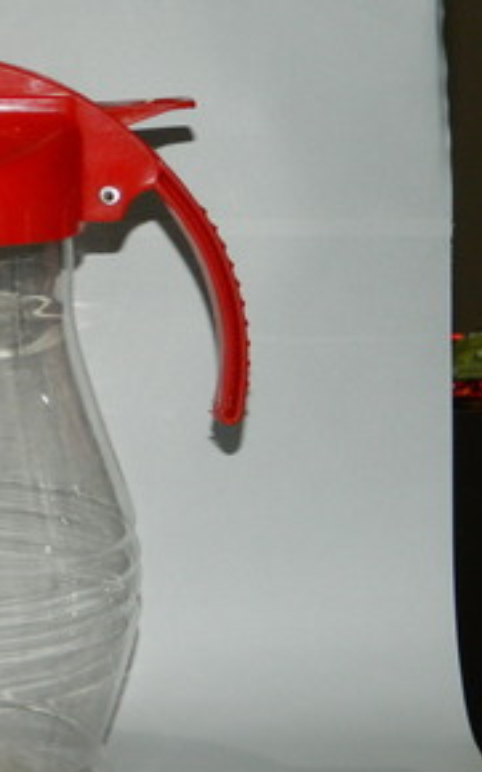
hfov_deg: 10.1
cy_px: 449
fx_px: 2693
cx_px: -21
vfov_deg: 16.3
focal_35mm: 128
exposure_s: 1/50
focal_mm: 12.6
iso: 200
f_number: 4
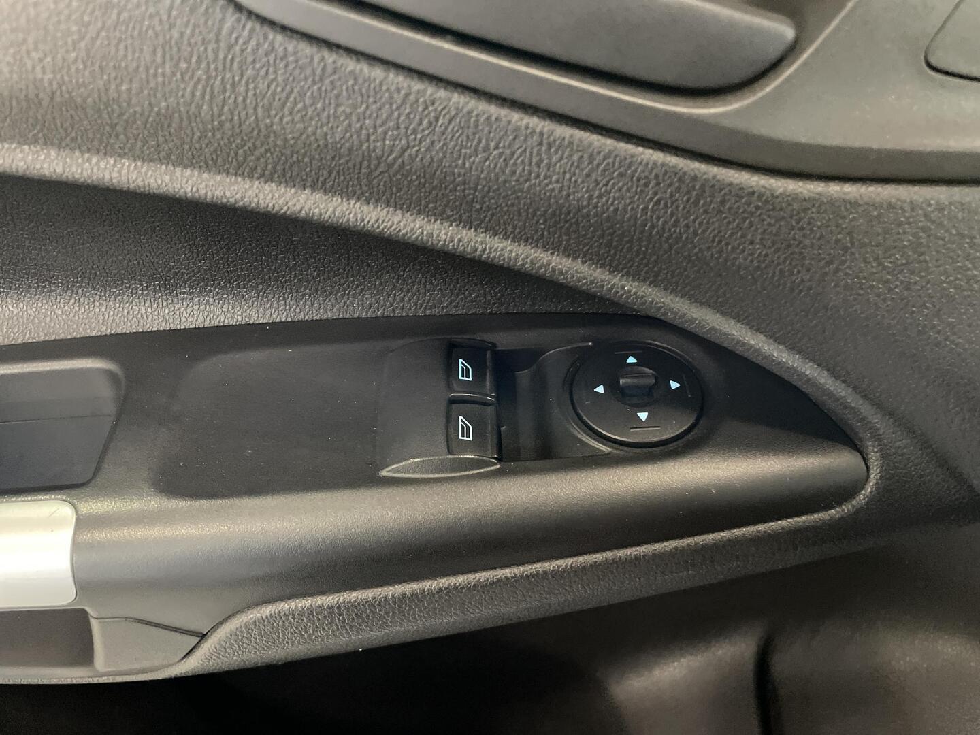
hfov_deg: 67.3
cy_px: 368
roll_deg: -0.1
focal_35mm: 26
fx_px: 736
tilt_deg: -43.7
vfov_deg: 53.1
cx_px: 490
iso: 800
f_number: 1.6
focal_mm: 4.2
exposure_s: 1/25
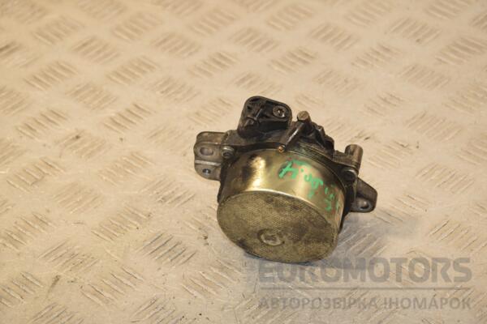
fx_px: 1420
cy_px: 162
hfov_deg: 19.5
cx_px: 244
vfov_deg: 13.0
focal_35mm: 105
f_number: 8
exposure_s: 1/200
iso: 800
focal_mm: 70
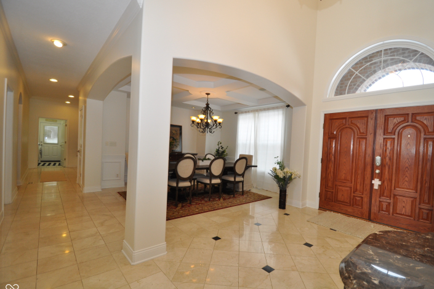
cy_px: 144
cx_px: 231
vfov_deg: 73.7
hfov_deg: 96.6
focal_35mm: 16
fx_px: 193
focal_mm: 10
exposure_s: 1/60
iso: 450
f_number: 4
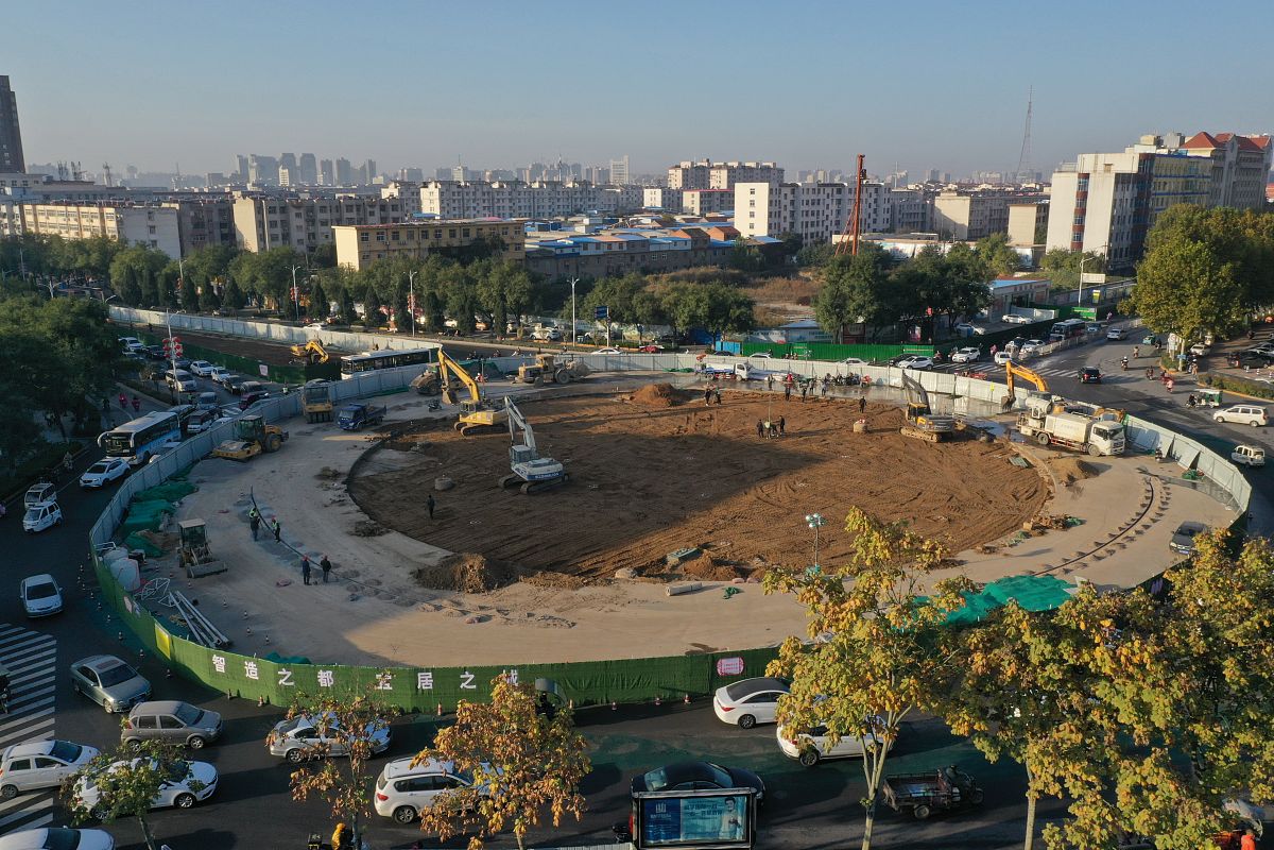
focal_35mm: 28
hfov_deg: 65.5
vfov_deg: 46.4
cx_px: 637
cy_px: 425
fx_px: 991
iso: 100
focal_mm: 10.26
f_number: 11
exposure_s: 1/120
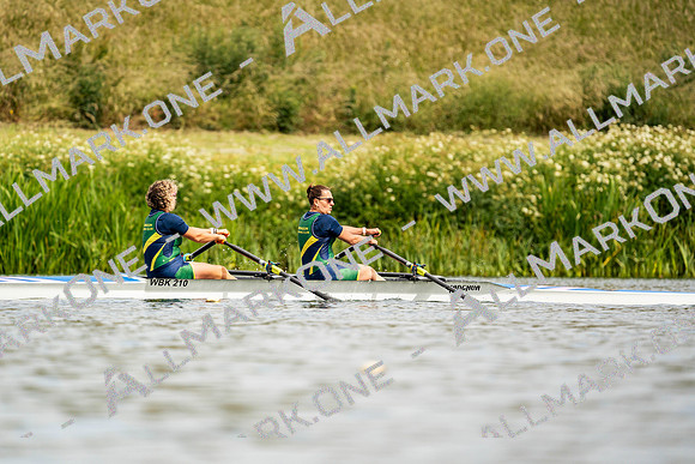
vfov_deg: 2.3
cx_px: 348
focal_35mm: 600
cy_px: 232
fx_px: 11586
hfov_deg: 3.4
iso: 400
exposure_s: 1/2000
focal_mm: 600
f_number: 6.3
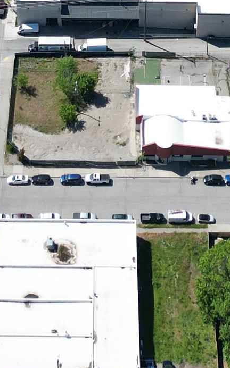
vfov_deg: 16.8
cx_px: 97
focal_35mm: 113
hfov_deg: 11.6
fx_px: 1134
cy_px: -178
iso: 150
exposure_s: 1/3000
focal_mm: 6.72
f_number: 1.7
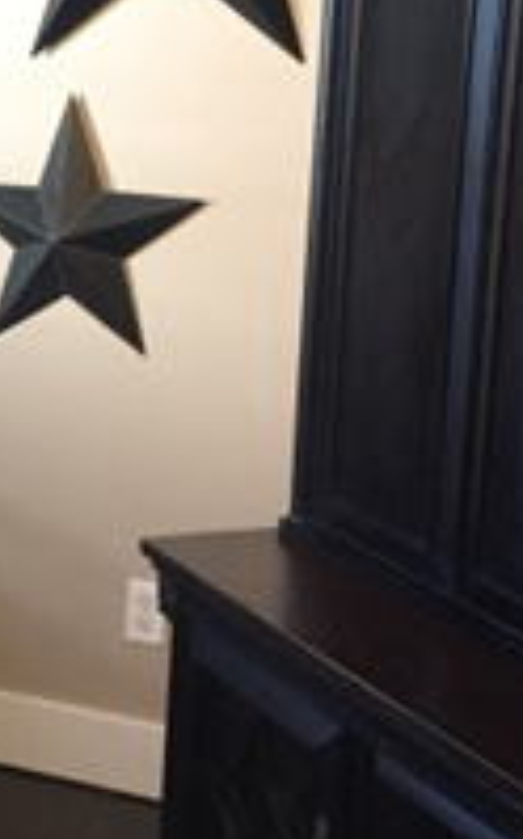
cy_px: 489
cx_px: -565
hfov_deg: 11.7
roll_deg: +1.0
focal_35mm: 99
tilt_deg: -16.6
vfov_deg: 21.0
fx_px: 2263
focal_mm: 4.15
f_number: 2.2
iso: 250
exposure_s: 1/30
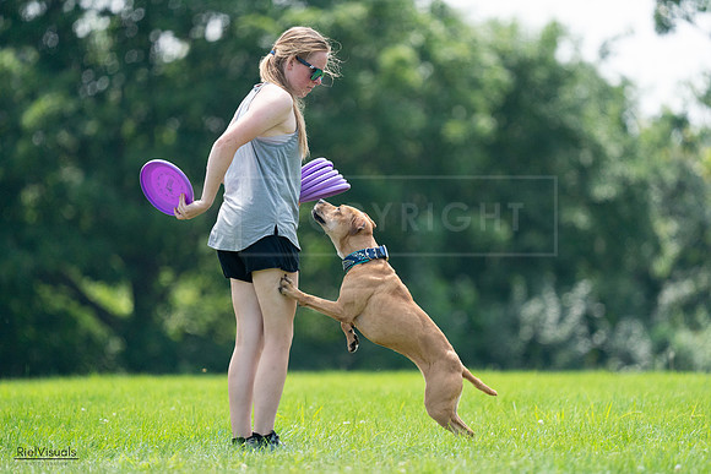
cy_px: 237
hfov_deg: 4.3
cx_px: 356
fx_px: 9581
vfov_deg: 2.8
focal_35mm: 485
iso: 2500
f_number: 6.3
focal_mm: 485
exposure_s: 1/4000
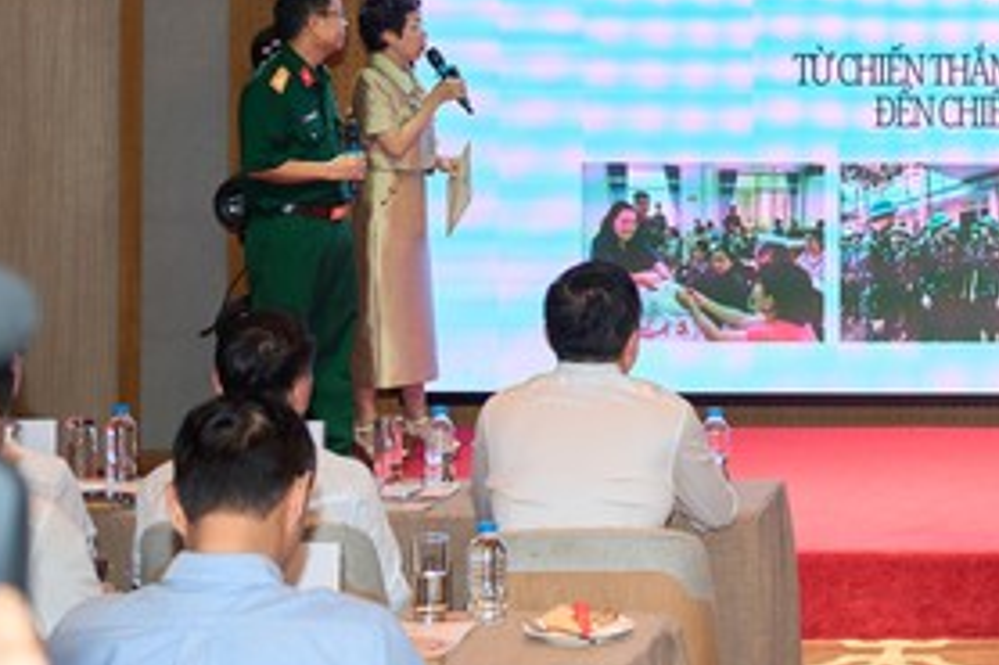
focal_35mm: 99
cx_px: 1121
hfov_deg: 19.7
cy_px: -31
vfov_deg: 13.6
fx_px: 2746
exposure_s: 1/100
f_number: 4
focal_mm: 43
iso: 500
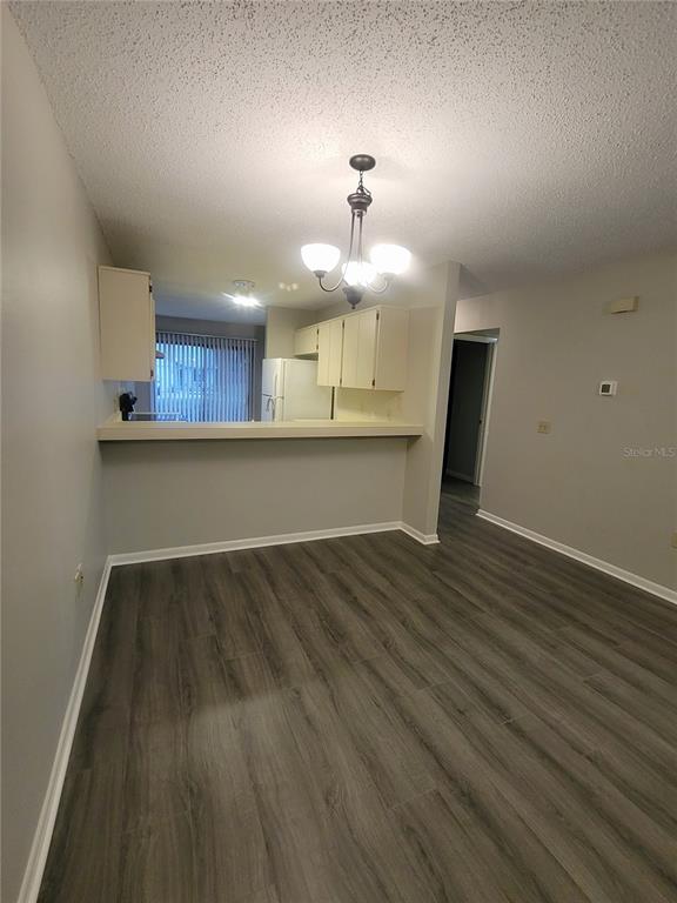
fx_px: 339
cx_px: 338
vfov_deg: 106.2
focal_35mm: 13
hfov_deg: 89.9
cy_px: 452
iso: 320
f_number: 2.2
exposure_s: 1/60.2
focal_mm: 2.2
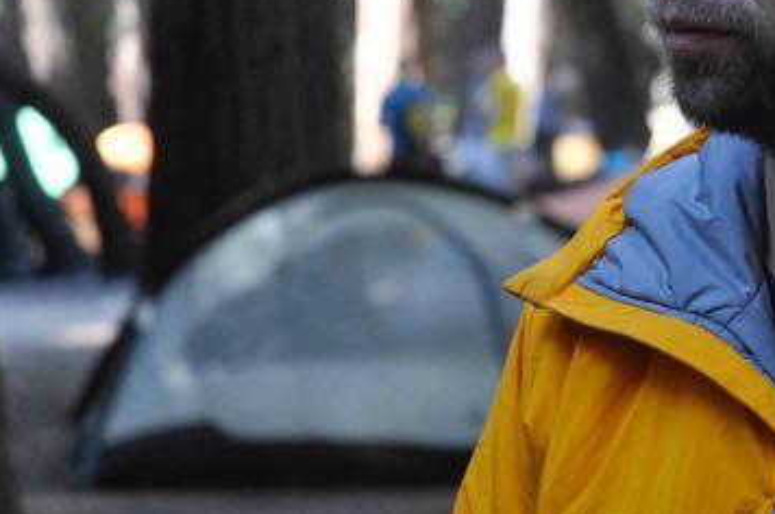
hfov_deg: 10.4
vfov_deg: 7.0
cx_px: 742
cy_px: 24
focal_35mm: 196
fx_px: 4212
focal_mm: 62
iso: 800
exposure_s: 1/200
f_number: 4.5
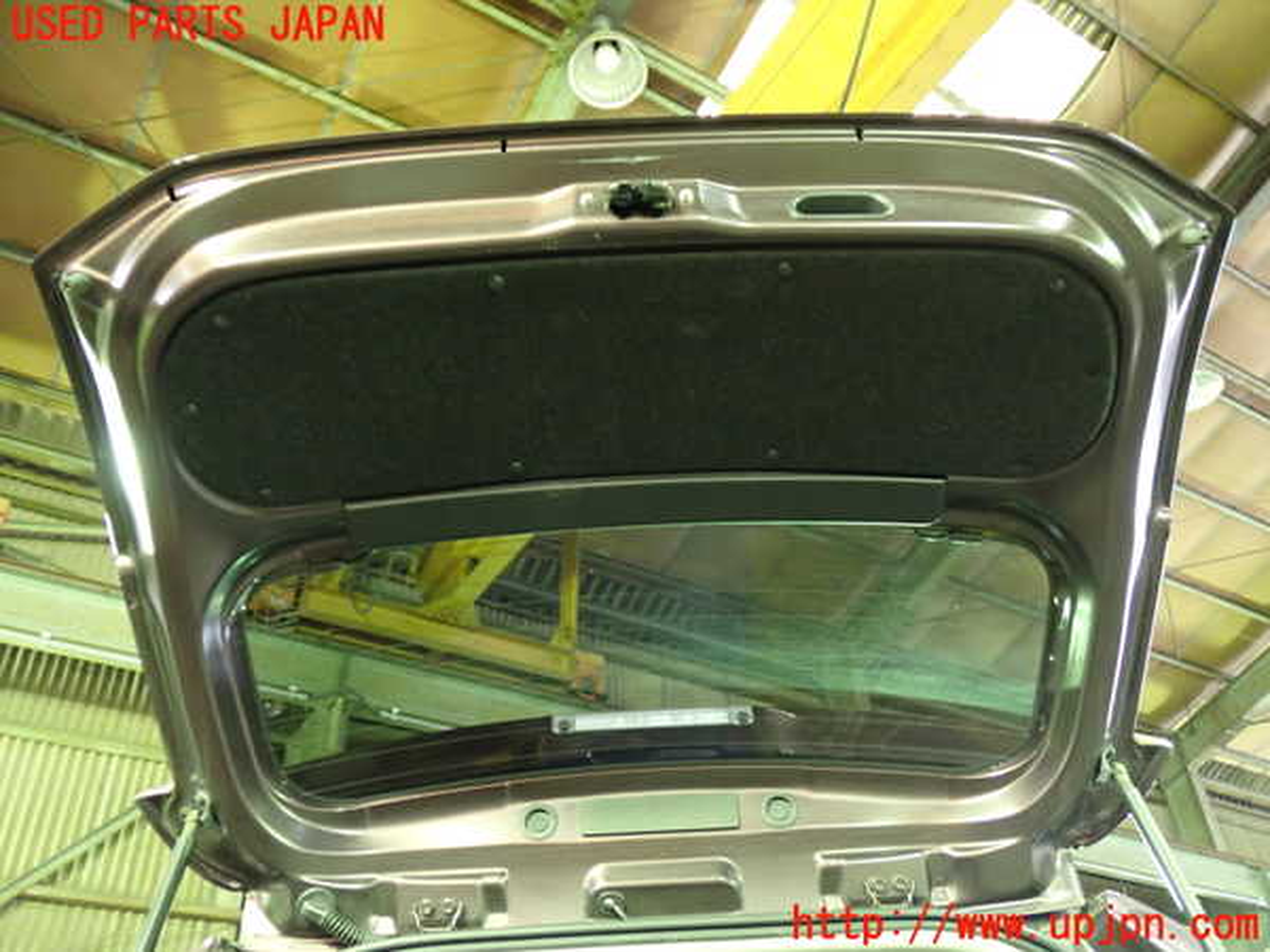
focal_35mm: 30
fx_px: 1101
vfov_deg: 46.8
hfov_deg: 60.0
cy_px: 476
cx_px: 635
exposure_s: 1/8
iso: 1000
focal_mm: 5.4
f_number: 2.3
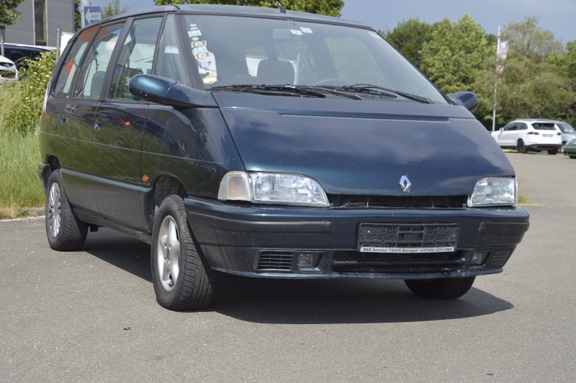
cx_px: 288
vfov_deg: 20.1
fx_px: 1079
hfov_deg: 29.9
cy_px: 192
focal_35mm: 68
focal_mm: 45
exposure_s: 1/250
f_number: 8
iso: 100
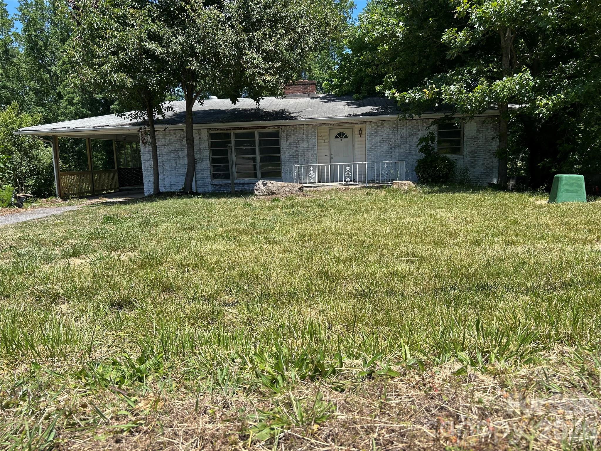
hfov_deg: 67.3
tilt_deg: -8.5
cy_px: 226
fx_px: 451
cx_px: 300
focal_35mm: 26
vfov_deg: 53.1
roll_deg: +2.8
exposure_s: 1/2632
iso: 50
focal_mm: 5.7
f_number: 1.5
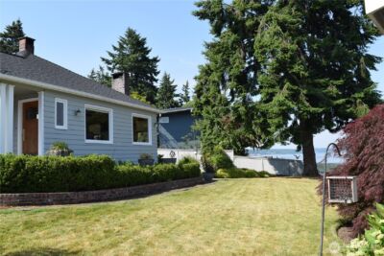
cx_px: 192
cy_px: 128
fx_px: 352
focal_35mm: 33
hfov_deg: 57.2
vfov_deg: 40.0
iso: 200
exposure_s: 1/320
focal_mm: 22
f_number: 8
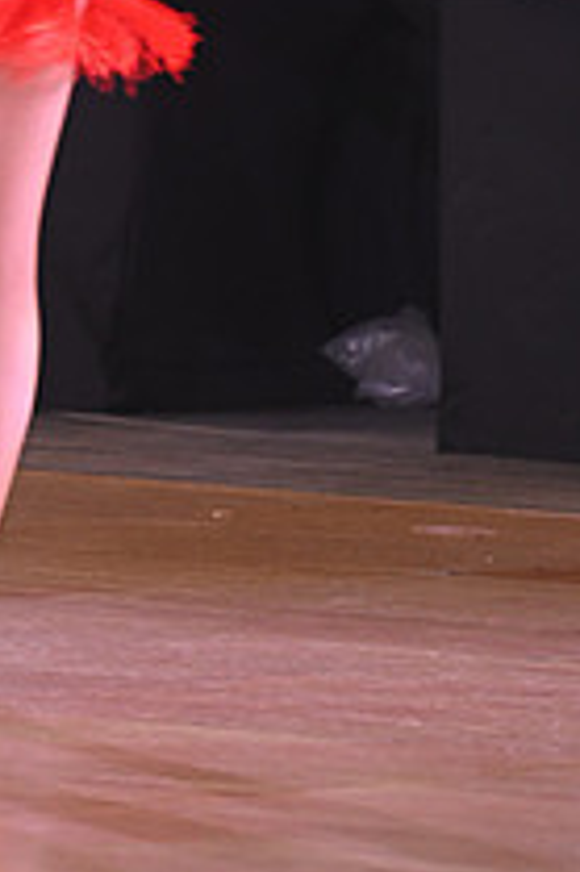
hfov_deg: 2.5
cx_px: -136
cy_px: -184
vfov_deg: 3.7
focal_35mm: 555
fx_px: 13434
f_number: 4.5
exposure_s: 1/200
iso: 1600
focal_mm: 200
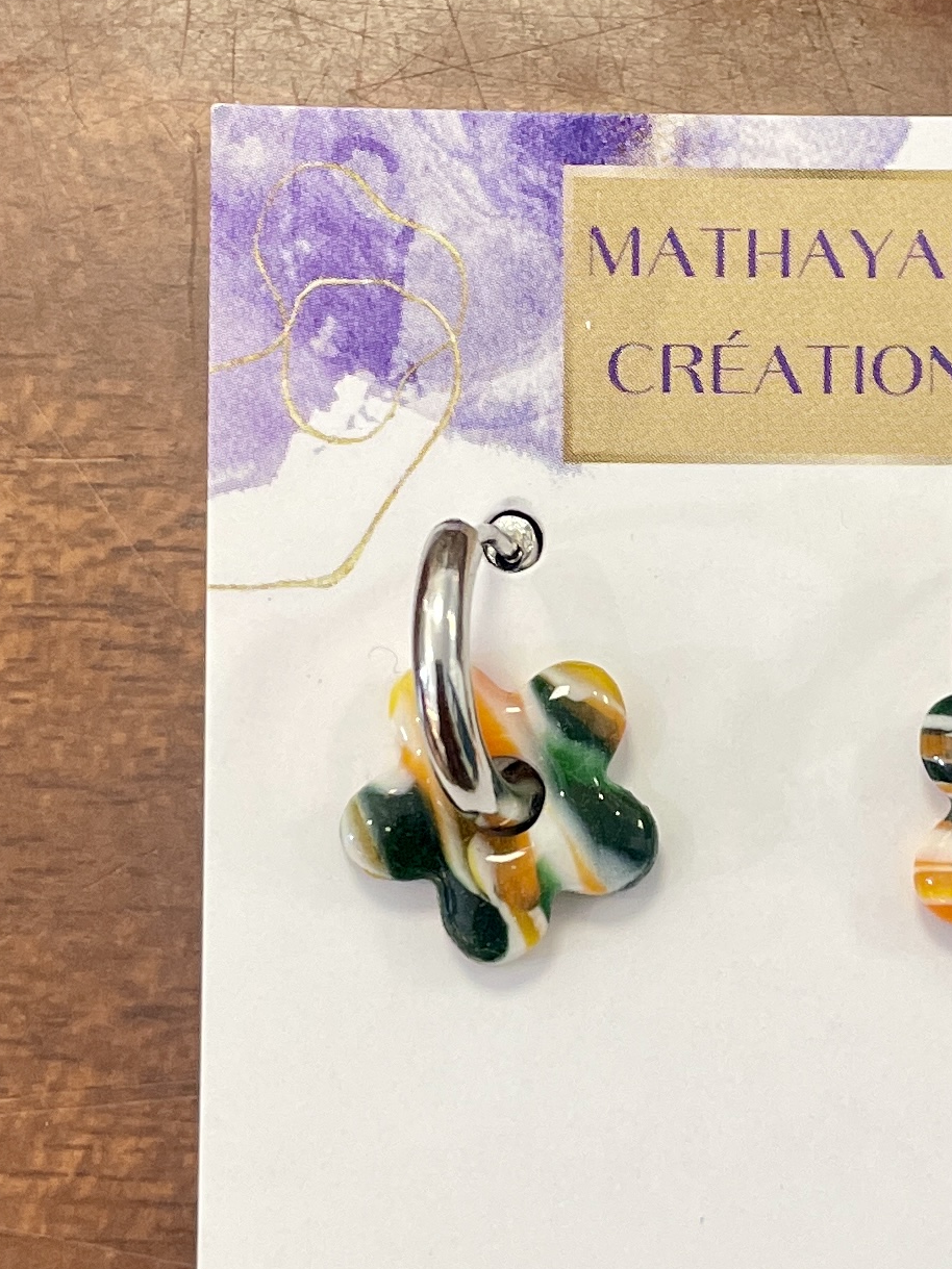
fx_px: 3154
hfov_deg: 17.0
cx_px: 766
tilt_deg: -80.2
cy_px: 717
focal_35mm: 86
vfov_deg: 22.7
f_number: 1.6
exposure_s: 1/100
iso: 80
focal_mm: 4.2
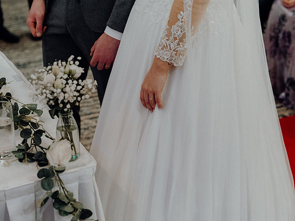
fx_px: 656
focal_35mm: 77
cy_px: 109
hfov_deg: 25.3
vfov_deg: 19.1
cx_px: 157
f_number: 3.5
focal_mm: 70
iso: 3200
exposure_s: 1/200
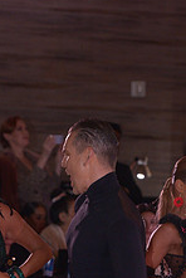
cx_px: 19
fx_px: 2835
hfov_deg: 3.8
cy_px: 346
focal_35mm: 367
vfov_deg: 5.6
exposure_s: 1/200
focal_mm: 140
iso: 1250
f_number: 5
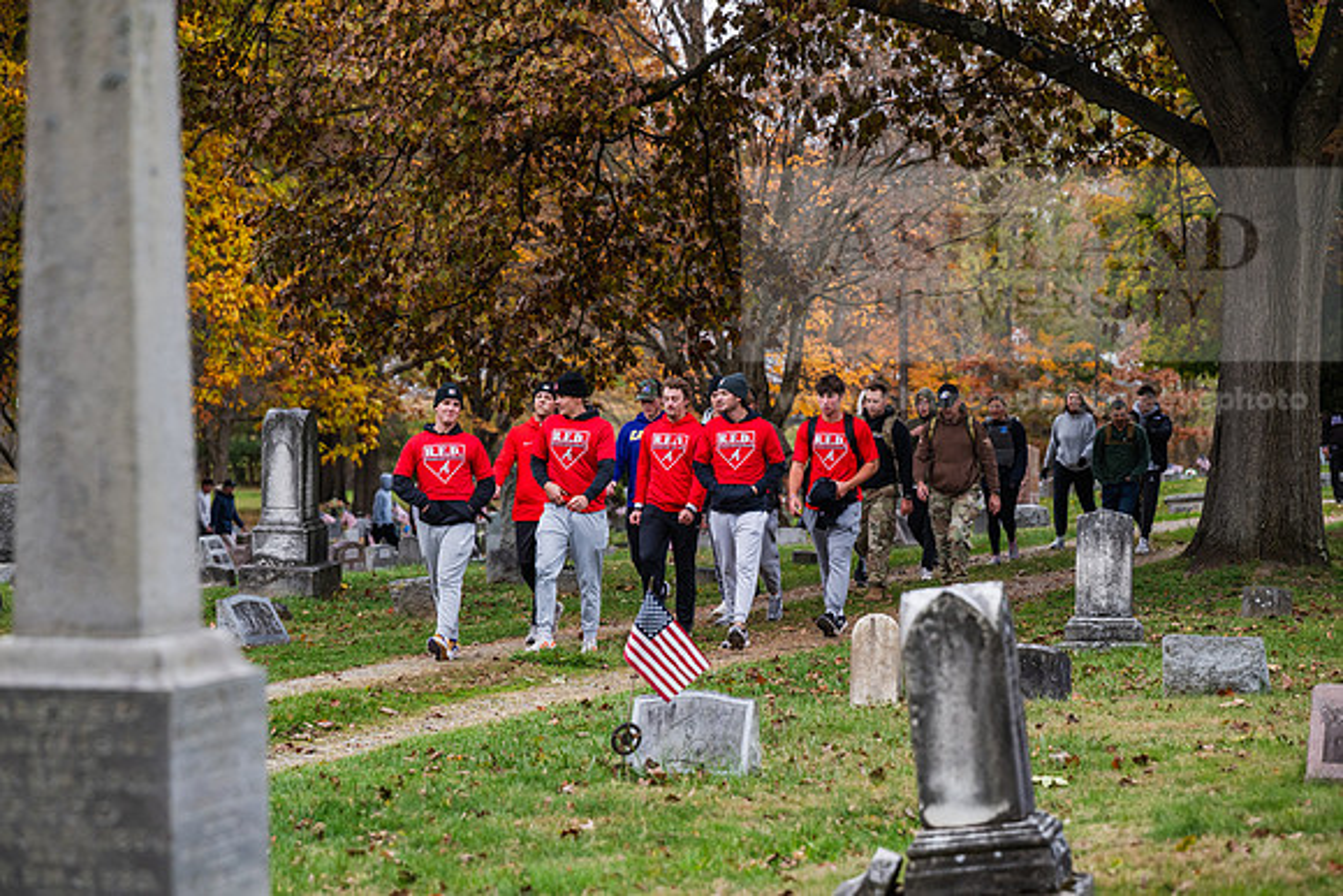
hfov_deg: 18.6
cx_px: 672
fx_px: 4104
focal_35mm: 110
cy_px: 448
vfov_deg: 12.5
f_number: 4
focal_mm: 110
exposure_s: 1/640
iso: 800
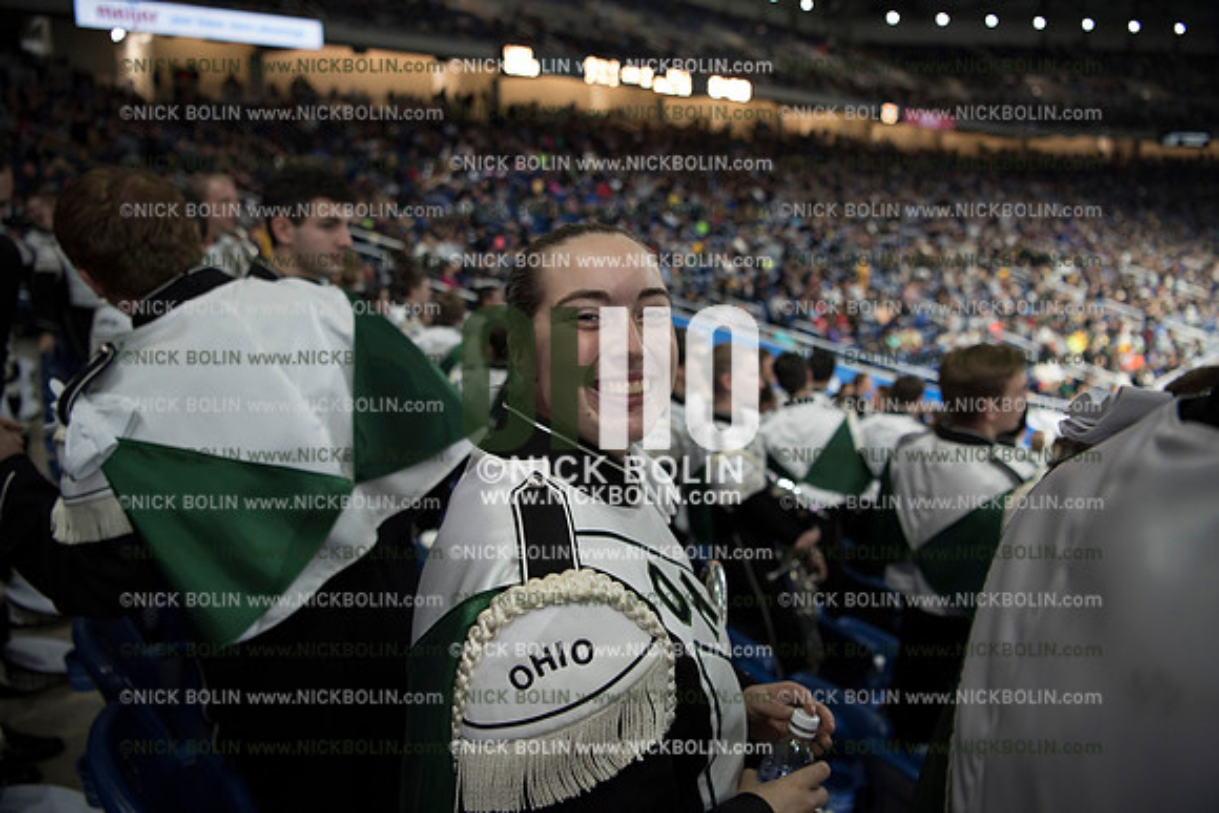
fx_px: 813
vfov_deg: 53.2
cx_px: 610
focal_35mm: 24
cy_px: 406
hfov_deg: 73.7
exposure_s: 1/320
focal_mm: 24
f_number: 2.8
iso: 1250
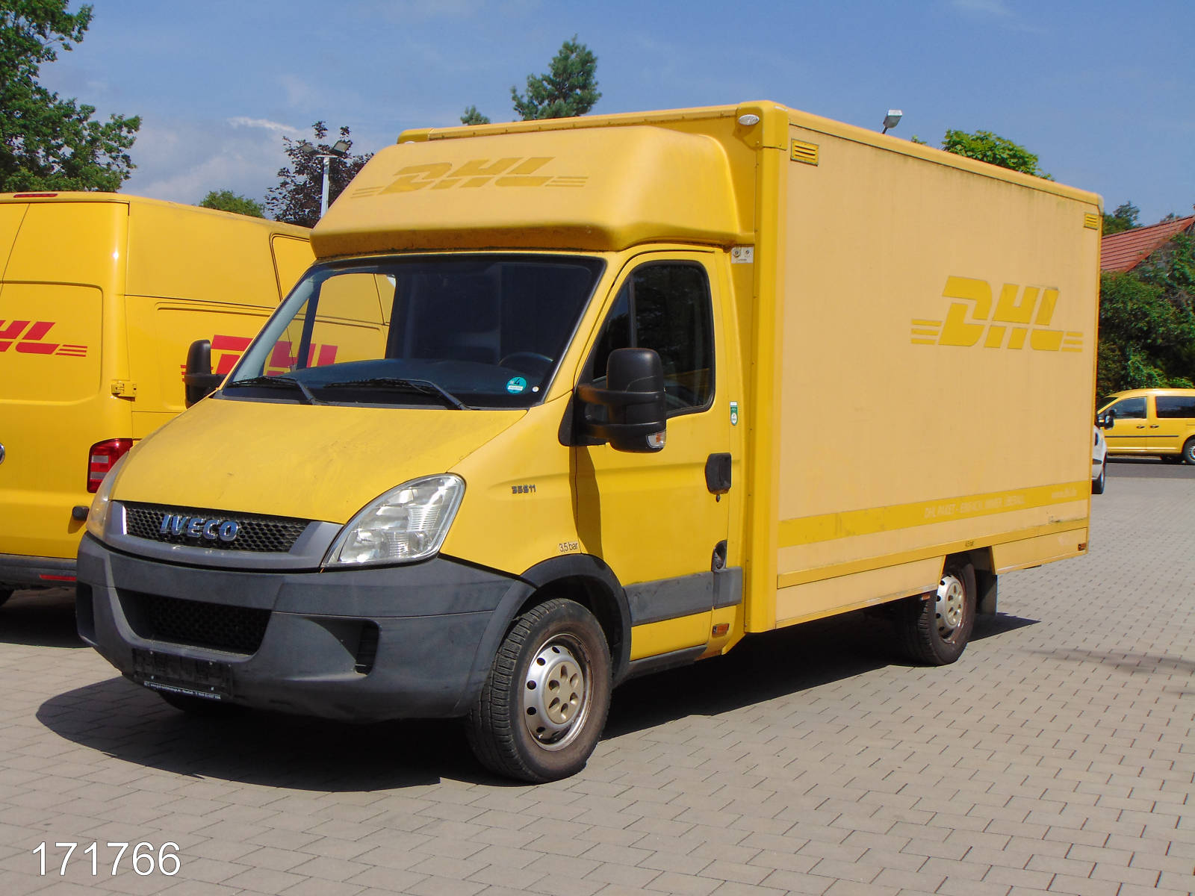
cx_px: 598
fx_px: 1726
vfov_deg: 29.1
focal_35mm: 50
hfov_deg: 38.2
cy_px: 448
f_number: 9
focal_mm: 9
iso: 80
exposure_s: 1/250
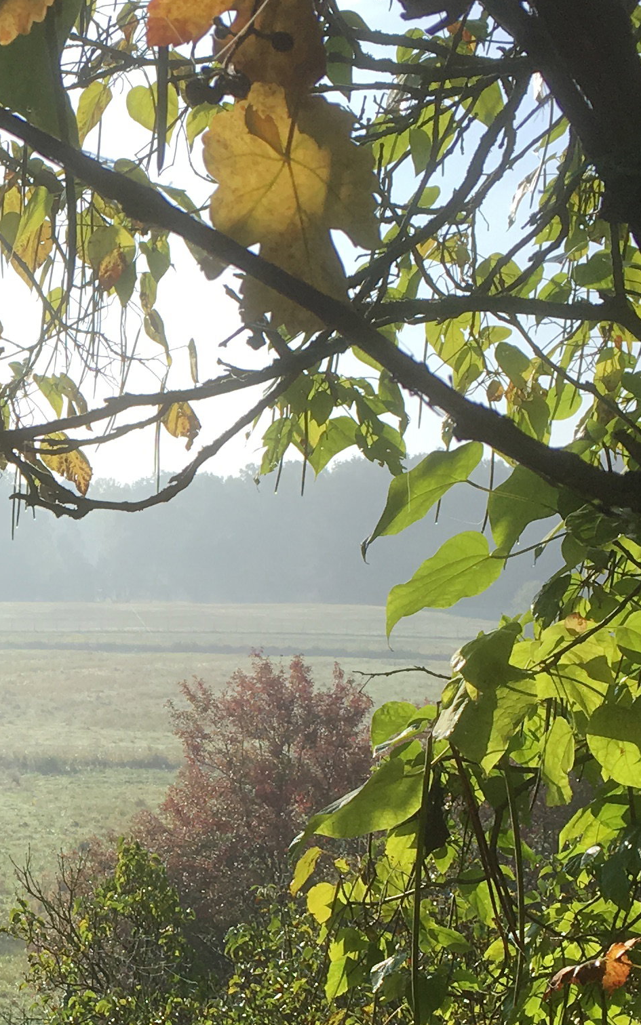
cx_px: -165
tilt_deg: -5.0
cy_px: 698
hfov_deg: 15.3
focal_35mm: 82
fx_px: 2292
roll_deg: -0.5
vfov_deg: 25.1
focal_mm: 4.15
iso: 25
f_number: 2.2
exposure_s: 1/1241
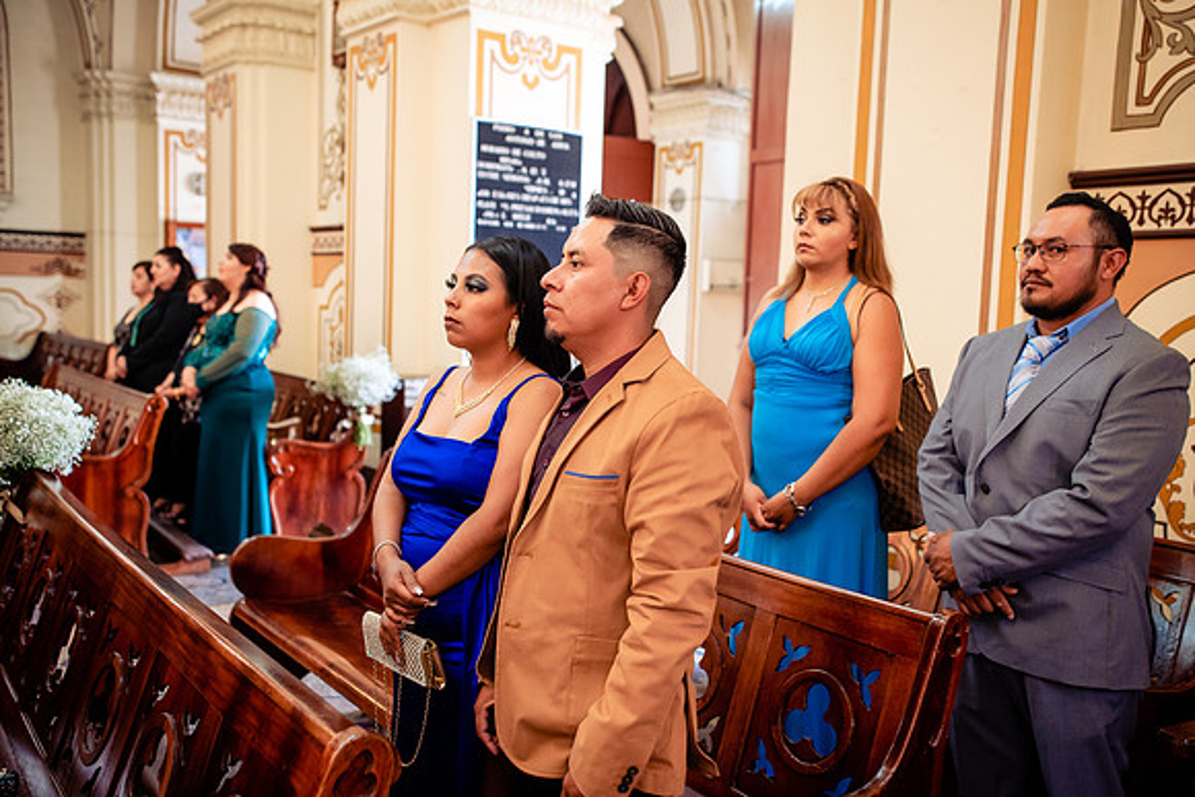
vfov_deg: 37.9
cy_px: 398
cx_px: 598
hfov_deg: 54.4
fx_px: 1162
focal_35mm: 35
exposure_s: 1/80
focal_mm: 35
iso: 1250
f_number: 3.2
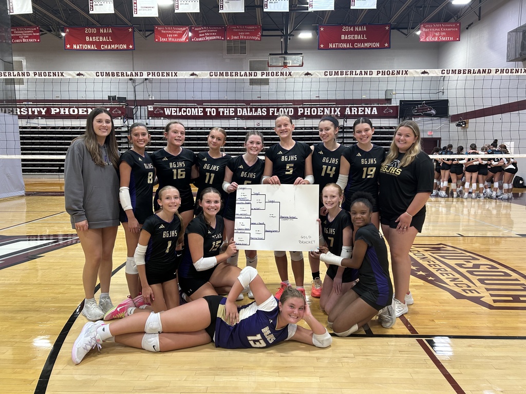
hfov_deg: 67.3
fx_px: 395
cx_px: 263
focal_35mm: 26
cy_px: 197
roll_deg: -0.3
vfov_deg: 53.1
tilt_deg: -7.7
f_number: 1.5
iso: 100
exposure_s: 1/60
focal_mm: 5.7
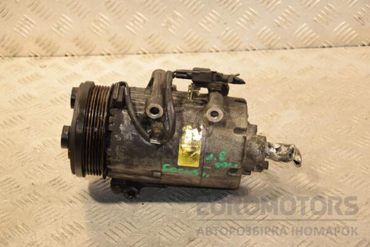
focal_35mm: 75
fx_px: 771
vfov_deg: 18.2
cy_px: 124
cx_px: 185
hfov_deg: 27.0
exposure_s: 1/200
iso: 800
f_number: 5
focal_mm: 50
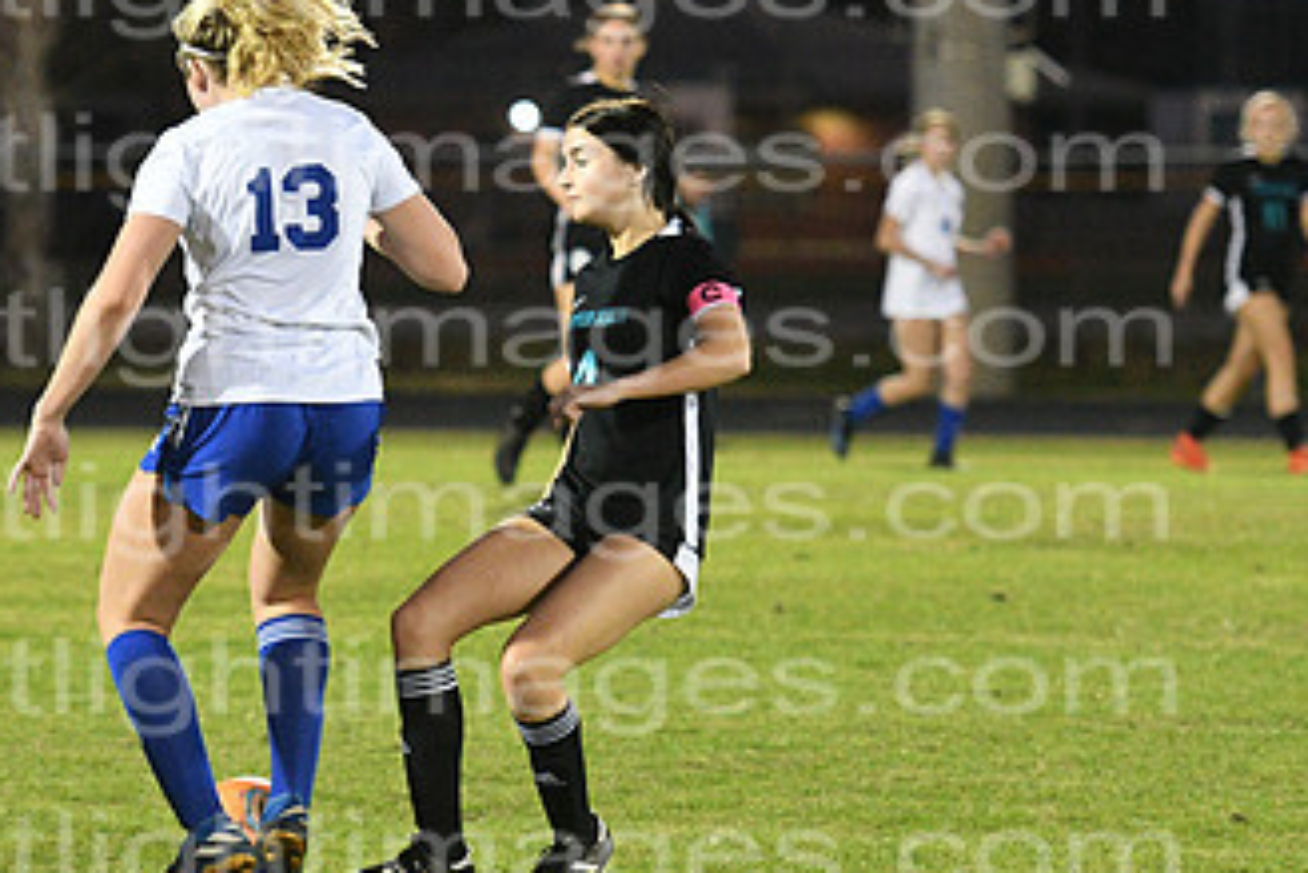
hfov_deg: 6.4
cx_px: 275
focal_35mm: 324
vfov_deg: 4.2
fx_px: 11777
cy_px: 425
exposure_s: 1/800
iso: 5600
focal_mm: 122
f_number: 2.8
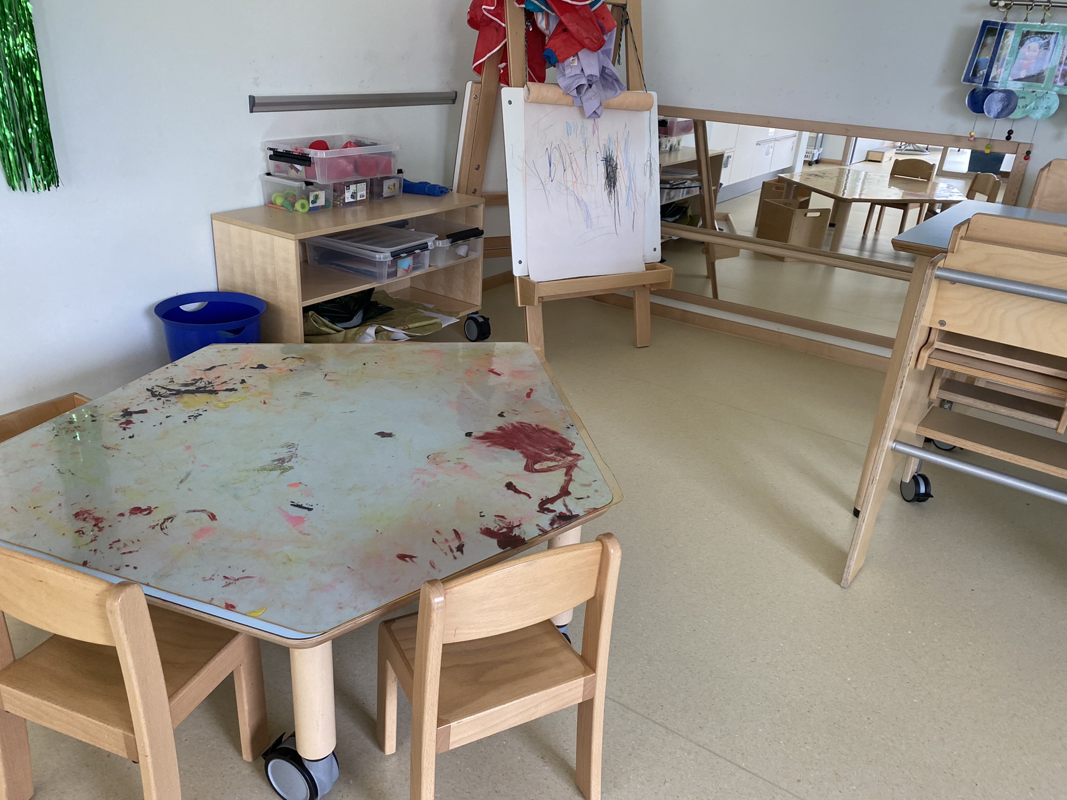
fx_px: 801
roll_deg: -4.3
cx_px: 534
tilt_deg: -24.5
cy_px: 400
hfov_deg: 67.3
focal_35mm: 26
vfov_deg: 53.1
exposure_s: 1/118
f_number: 1.8
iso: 125
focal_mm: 4.25
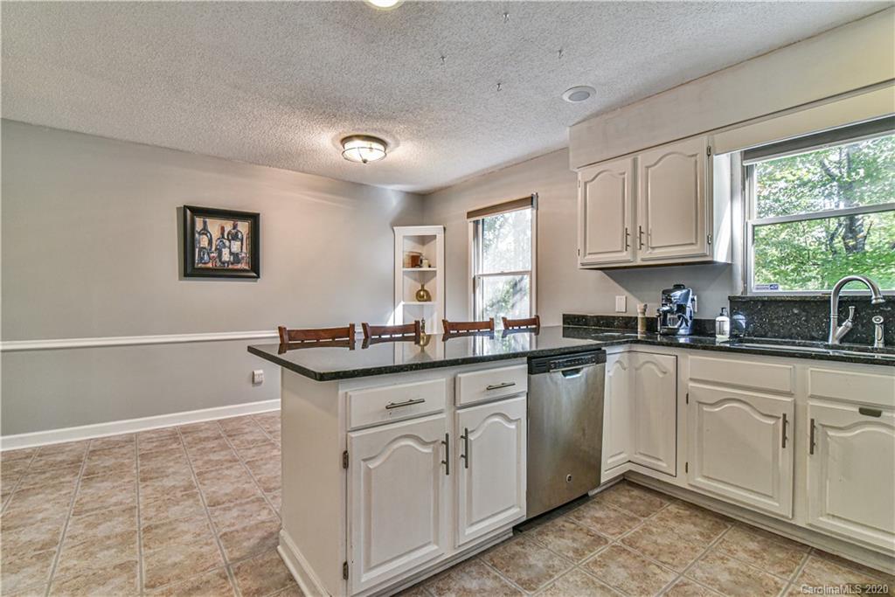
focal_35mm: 16
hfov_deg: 96.7
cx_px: 448
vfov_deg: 73.8
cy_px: 298
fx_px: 398
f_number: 5.6
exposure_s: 1/125
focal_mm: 16
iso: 1600
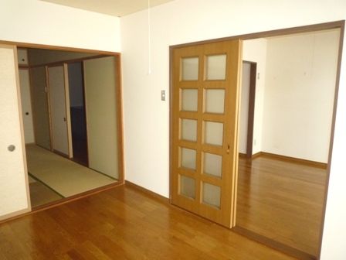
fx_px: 250
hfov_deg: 69.4
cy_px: 130
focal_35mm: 25
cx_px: 173
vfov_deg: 54.9
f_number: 2.8
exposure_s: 1/40
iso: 400
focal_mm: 4.4
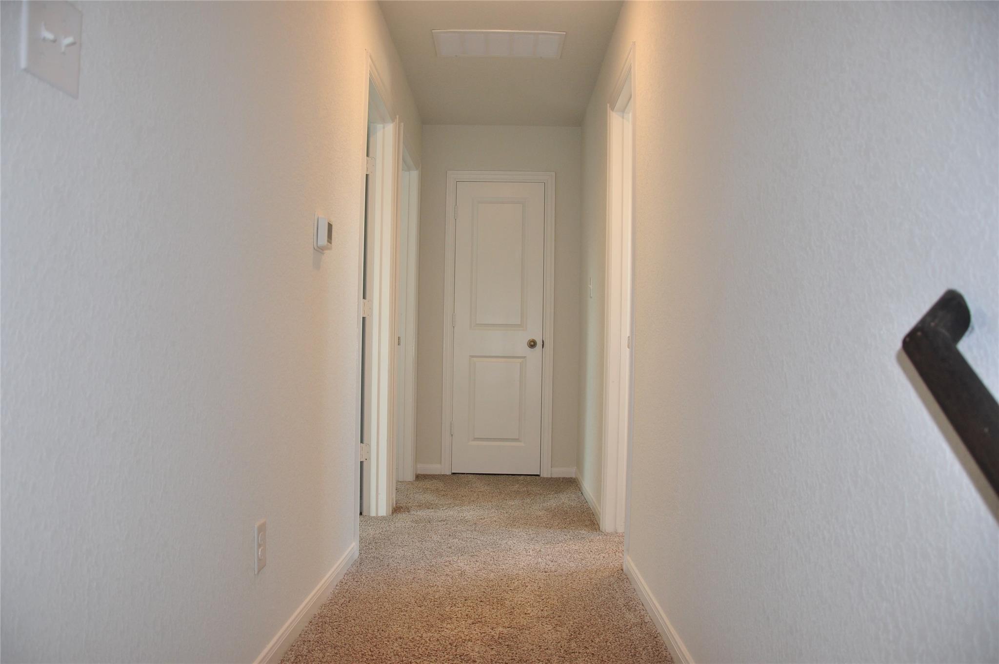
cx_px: 500
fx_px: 748
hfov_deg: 67.4
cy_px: 332
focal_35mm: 27
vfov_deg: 47.8
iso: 400
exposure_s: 1/60
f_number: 3.5
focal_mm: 18
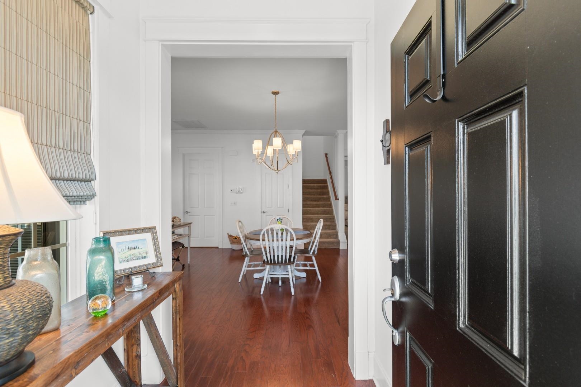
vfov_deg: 73.7
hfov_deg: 96.7
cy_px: 194
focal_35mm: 16
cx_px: 290
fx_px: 258
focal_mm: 11
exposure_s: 1/5
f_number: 4.8
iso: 100
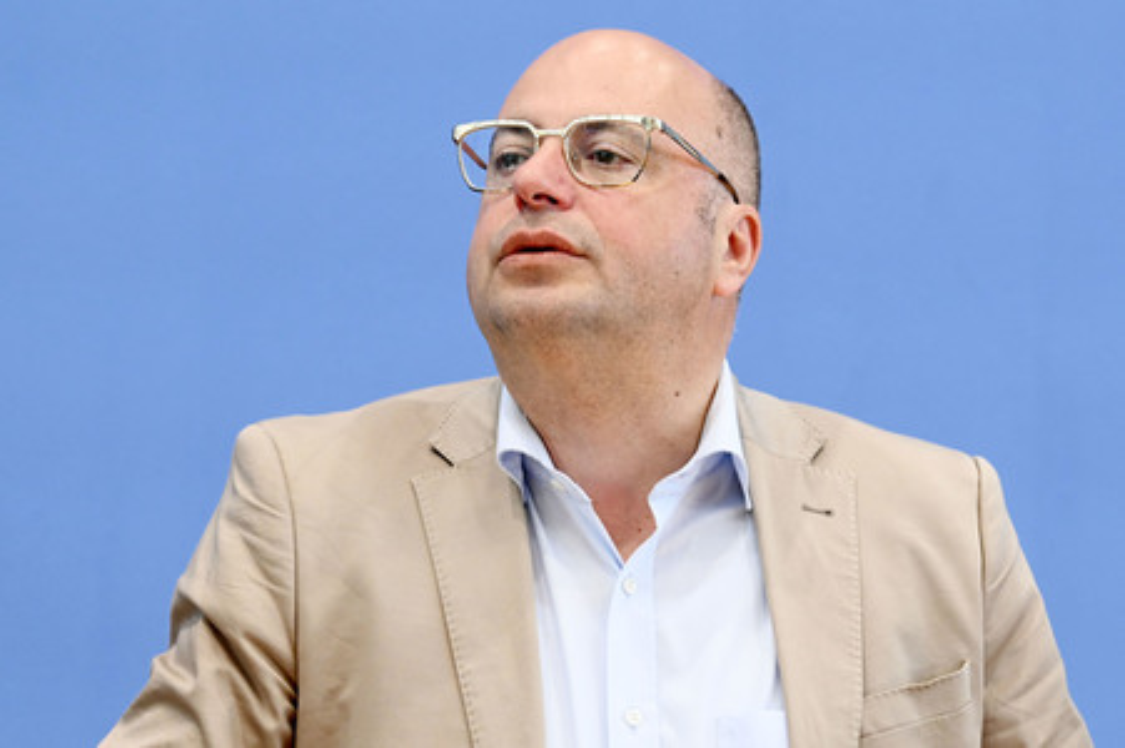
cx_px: 562
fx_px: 3435
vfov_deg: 12.4
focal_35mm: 110
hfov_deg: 18.6
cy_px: 374
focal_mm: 110
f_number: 6.3
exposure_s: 1/500
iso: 4000
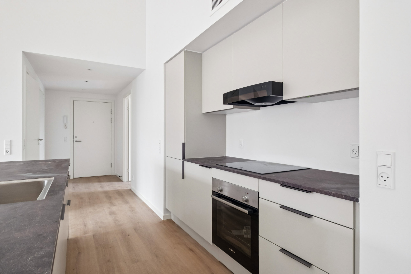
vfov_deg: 64.5
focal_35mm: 19
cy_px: 137
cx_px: 206
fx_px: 217
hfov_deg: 86.9
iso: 500
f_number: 8
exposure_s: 1/5
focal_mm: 12.6
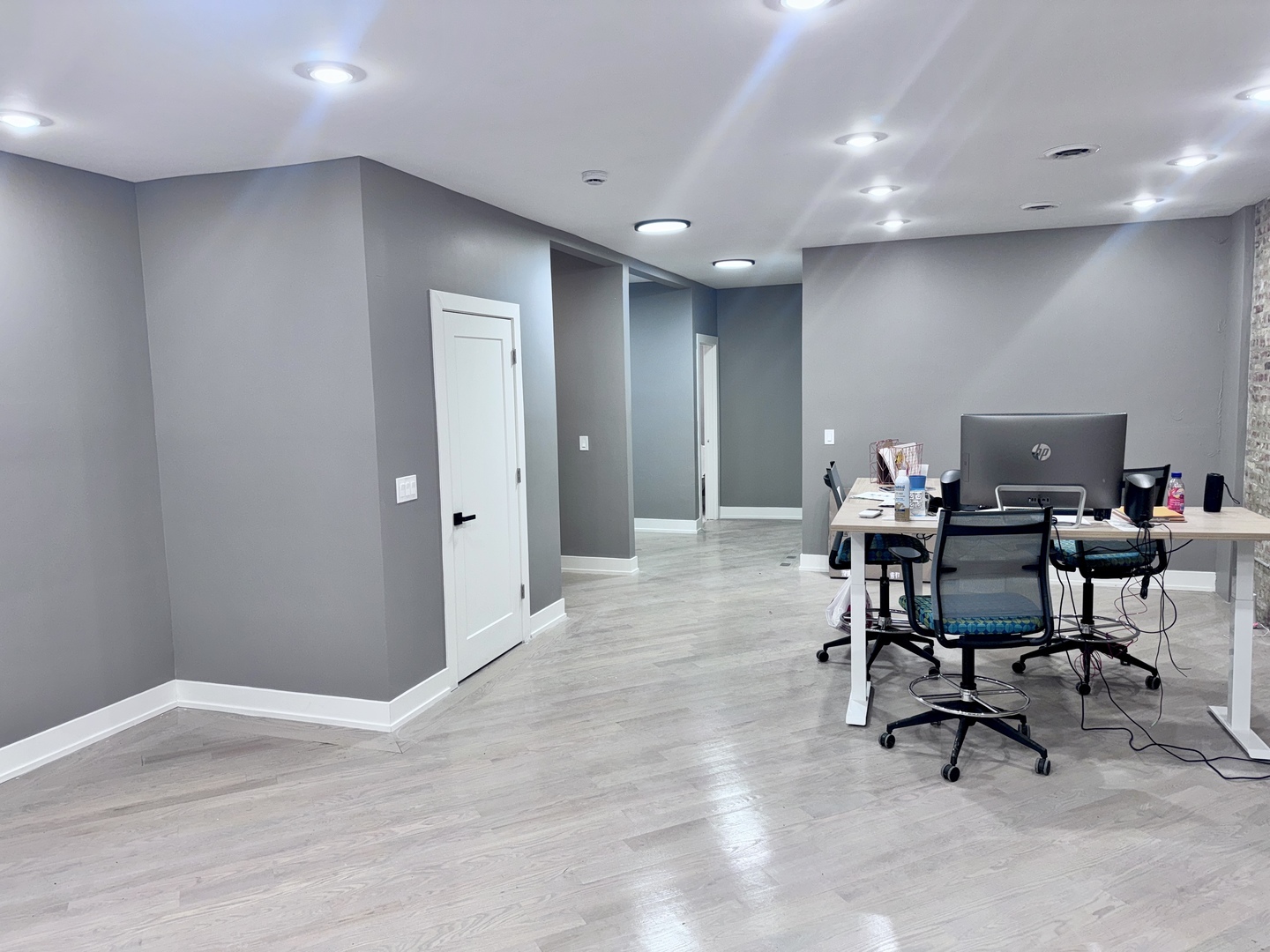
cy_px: 476
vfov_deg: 56.8
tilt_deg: -6.5
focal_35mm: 24
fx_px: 881
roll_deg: +1.3
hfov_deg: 71.6
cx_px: 635
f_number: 1.78
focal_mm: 6.76
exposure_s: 1/30
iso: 50
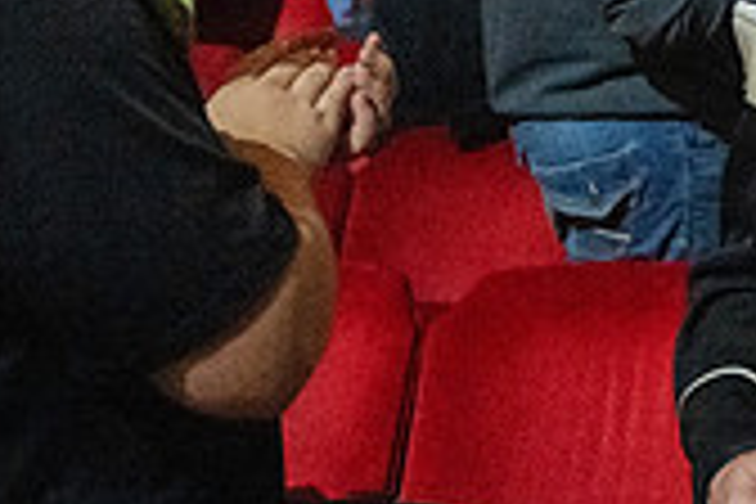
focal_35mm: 105
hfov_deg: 17.3
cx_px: 1184
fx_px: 2205
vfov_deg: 12.3
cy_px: -304
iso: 12800
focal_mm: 30.5
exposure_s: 1/500
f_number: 2.8
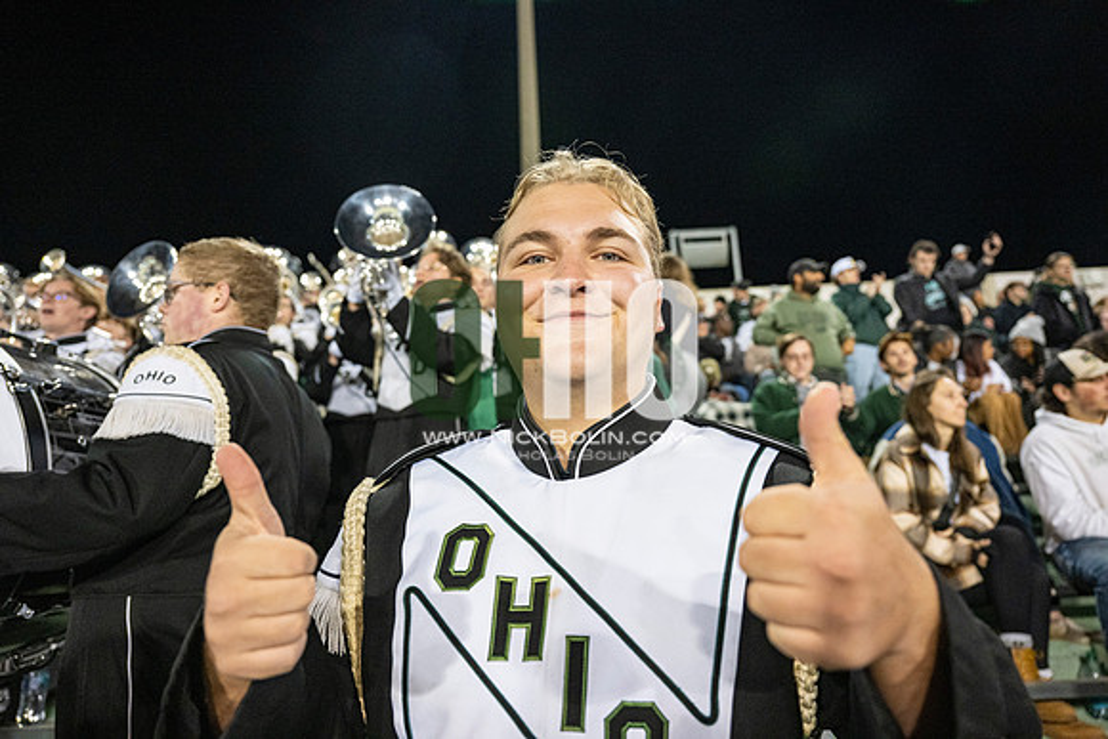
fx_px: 770
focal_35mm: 25
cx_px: 554
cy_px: 370
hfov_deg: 71.5
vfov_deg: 51.3
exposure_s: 1/500
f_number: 3.2
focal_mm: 25
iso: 2000
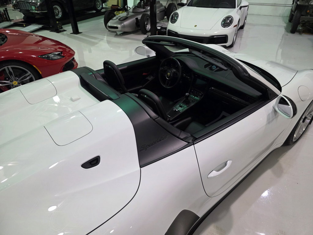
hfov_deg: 73.9
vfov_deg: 58.9
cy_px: 118
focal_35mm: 23
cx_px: 156
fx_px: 208
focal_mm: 6.3
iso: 400
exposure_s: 1/120
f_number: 1.7
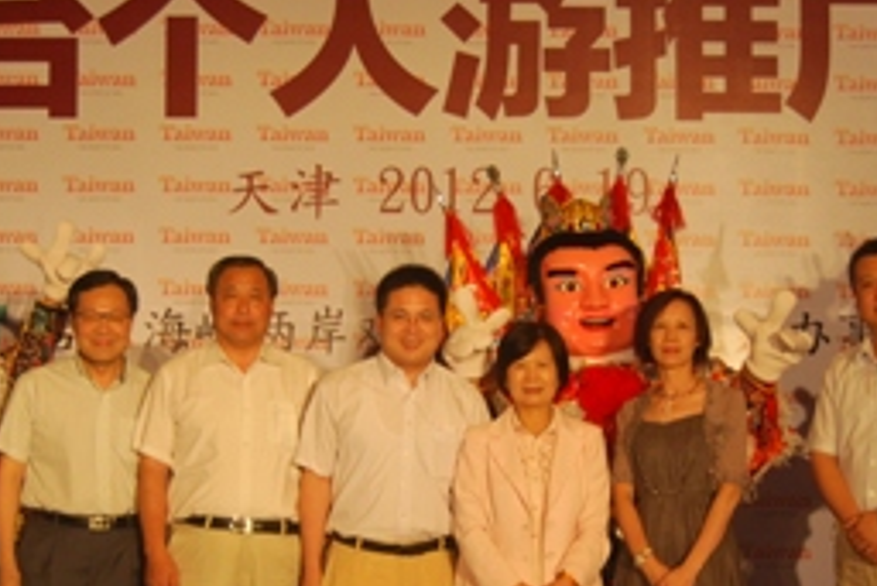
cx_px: 432
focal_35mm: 79
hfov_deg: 25.7
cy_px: 485
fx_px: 1926
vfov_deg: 17.1
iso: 400
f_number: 4.2
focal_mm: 30
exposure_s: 1/30
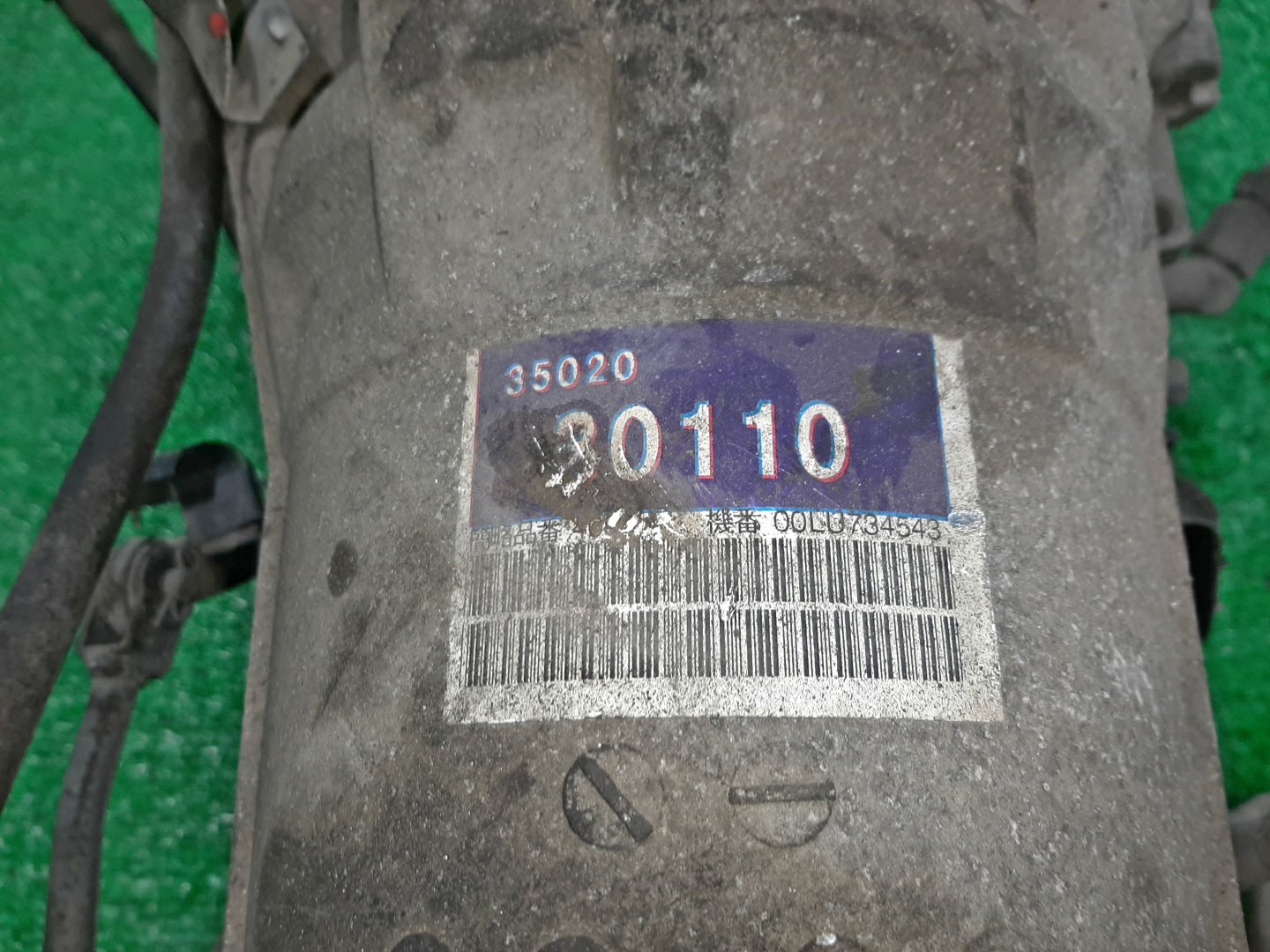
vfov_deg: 53.1
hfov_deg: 67.3
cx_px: 635
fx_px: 954
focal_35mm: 26
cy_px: 476
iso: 48
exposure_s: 1/50
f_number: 1.7
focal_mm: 3.93
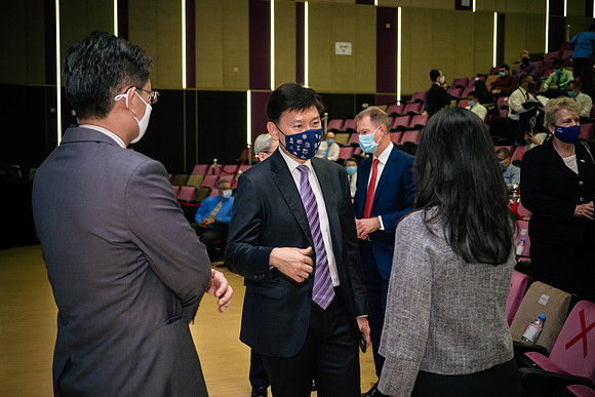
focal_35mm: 47
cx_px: 298
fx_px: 774
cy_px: 198
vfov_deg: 28.8
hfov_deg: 42.1
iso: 1000
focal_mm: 22
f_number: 1.8
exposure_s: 1/125
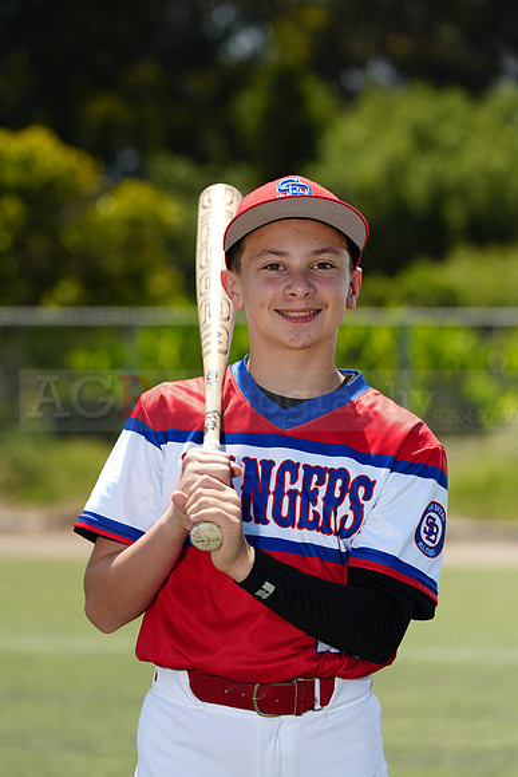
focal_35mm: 159
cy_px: 388
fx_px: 3429
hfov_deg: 8.6
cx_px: 259
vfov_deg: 12.9
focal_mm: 159
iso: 50
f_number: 5
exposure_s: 1/250
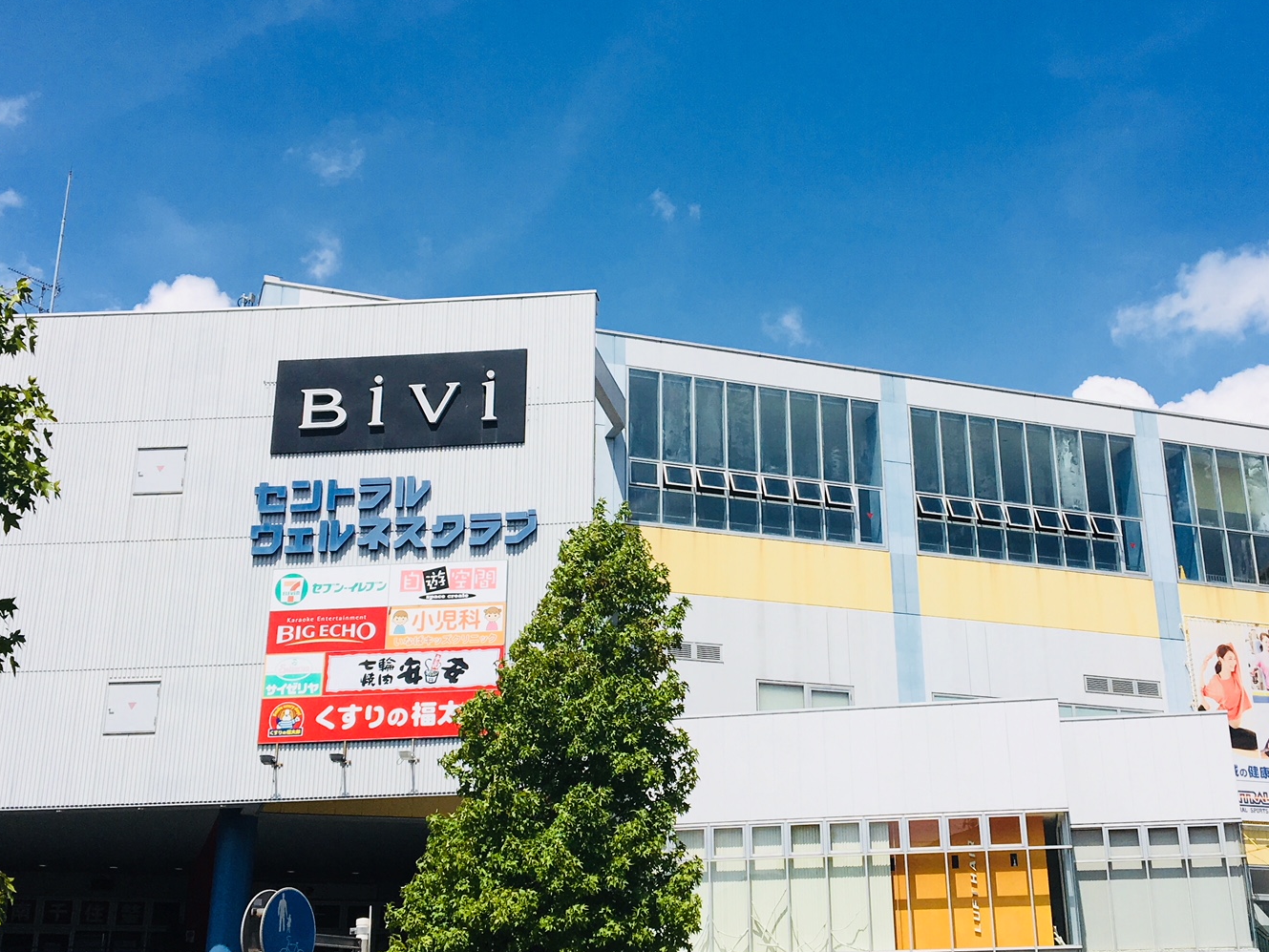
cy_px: 479
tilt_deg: +20.3
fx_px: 1613
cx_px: 727
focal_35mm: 44
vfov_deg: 32.9
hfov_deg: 42.8
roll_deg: +1.3
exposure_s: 1/3205
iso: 25
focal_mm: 4.15
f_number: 2.2
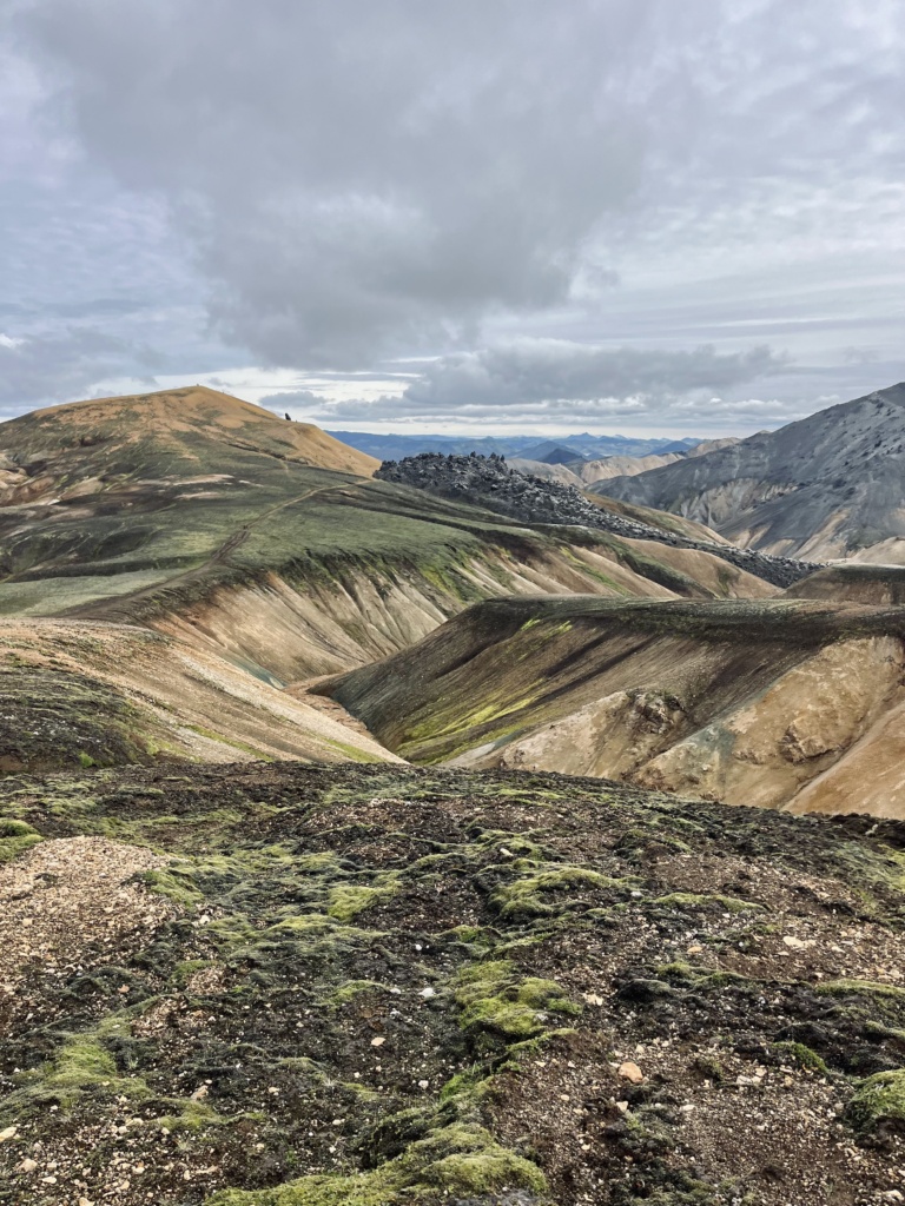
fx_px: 906
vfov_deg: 67.3
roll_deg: +0.5
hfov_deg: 53.1
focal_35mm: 26
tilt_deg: -10.4
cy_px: 603
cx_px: 452
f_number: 1.6
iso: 50
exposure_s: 1/2513
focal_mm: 5.1
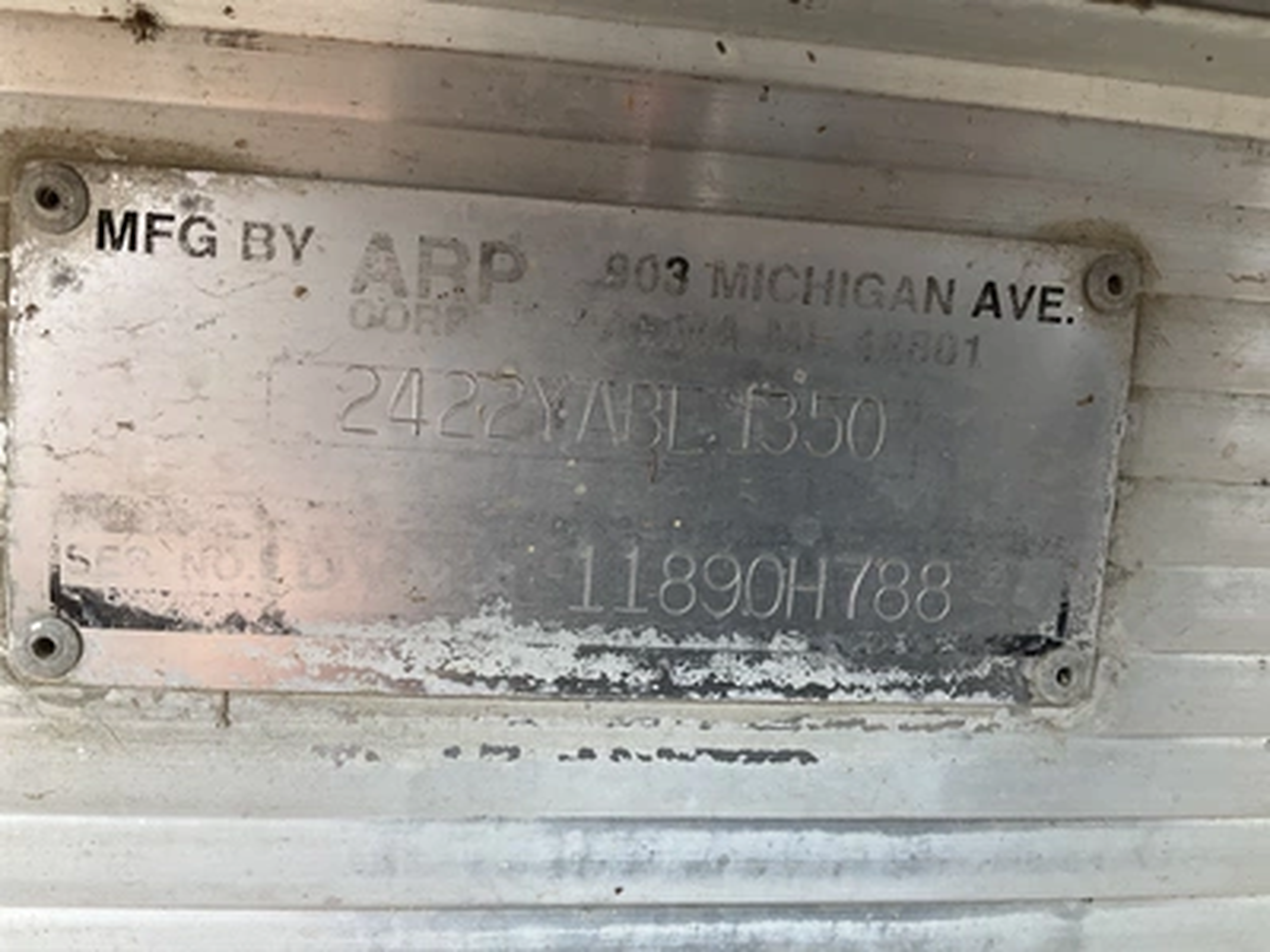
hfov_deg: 61.7
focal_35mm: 29
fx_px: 1064
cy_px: 476
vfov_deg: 48.2
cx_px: 635
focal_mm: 3
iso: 20
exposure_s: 1/220
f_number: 1.8
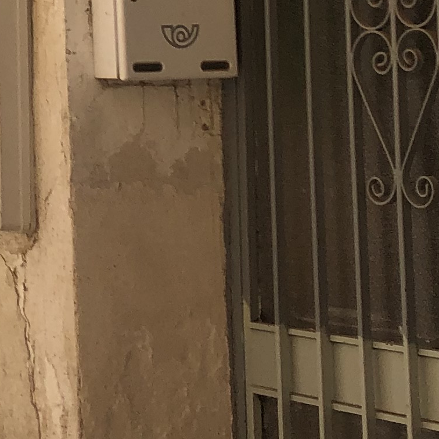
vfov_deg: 12.7
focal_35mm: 132
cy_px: -185
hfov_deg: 12.3
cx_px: -315
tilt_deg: +9.3
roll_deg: -0.5
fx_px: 1894
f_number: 1.8
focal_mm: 3.99
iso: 20
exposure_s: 1/1845
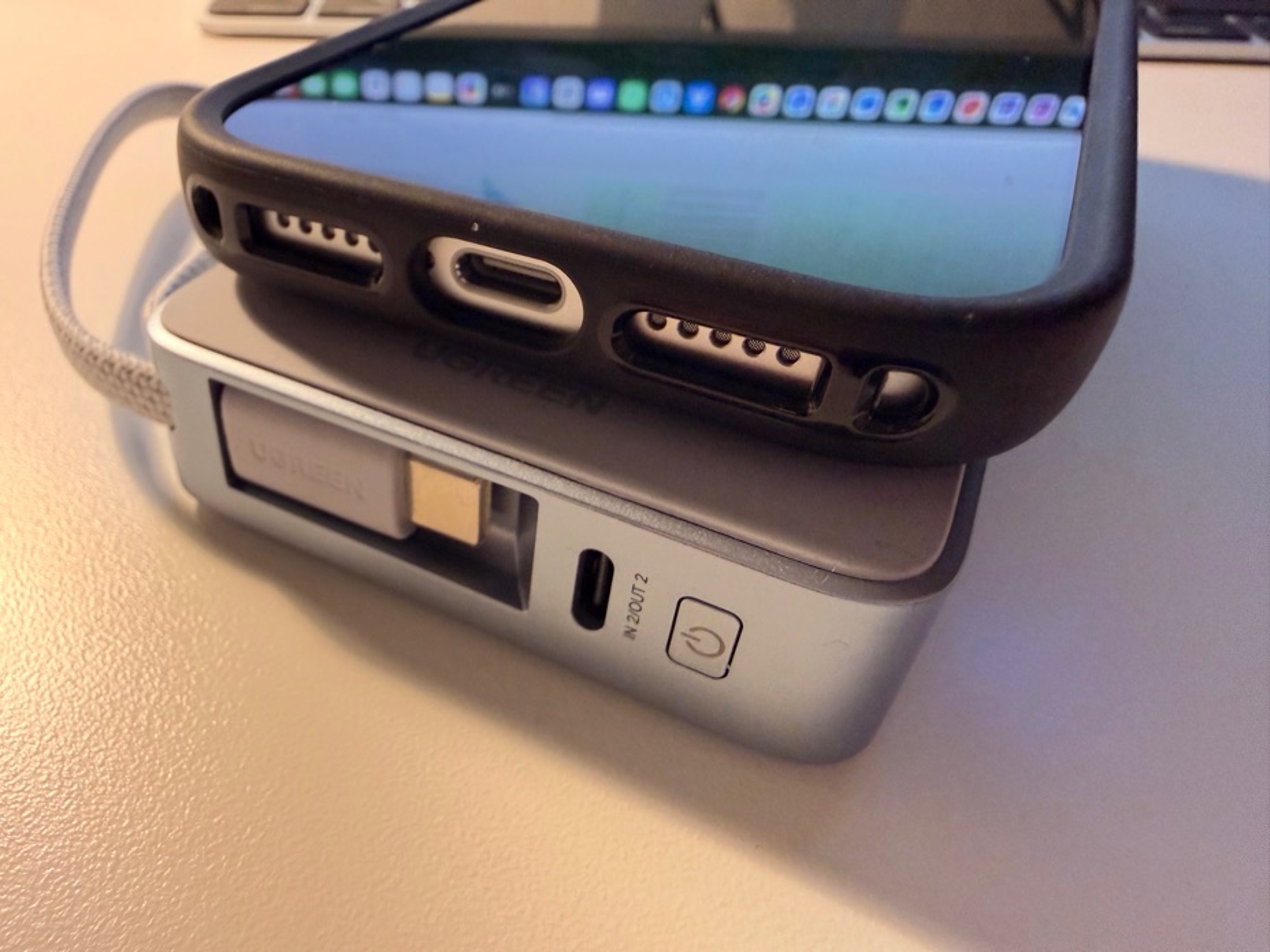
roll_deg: +0.5
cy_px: 476
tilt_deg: -39.1
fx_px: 917
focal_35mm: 25
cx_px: 635
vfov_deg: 54.9
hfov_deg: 69.4
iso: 500
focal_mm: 2.22
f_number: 2.2
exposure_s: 1/100
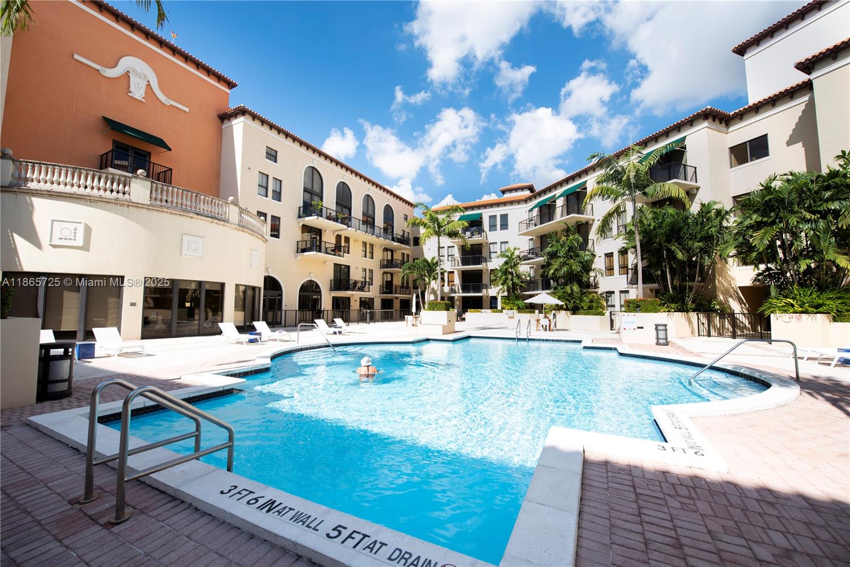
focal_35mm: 14
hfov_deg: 104.2
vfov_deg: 81.2
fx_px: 331
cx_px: 425
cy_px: 284
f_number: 5.6
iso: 250
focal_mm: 14
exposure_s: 1/1000
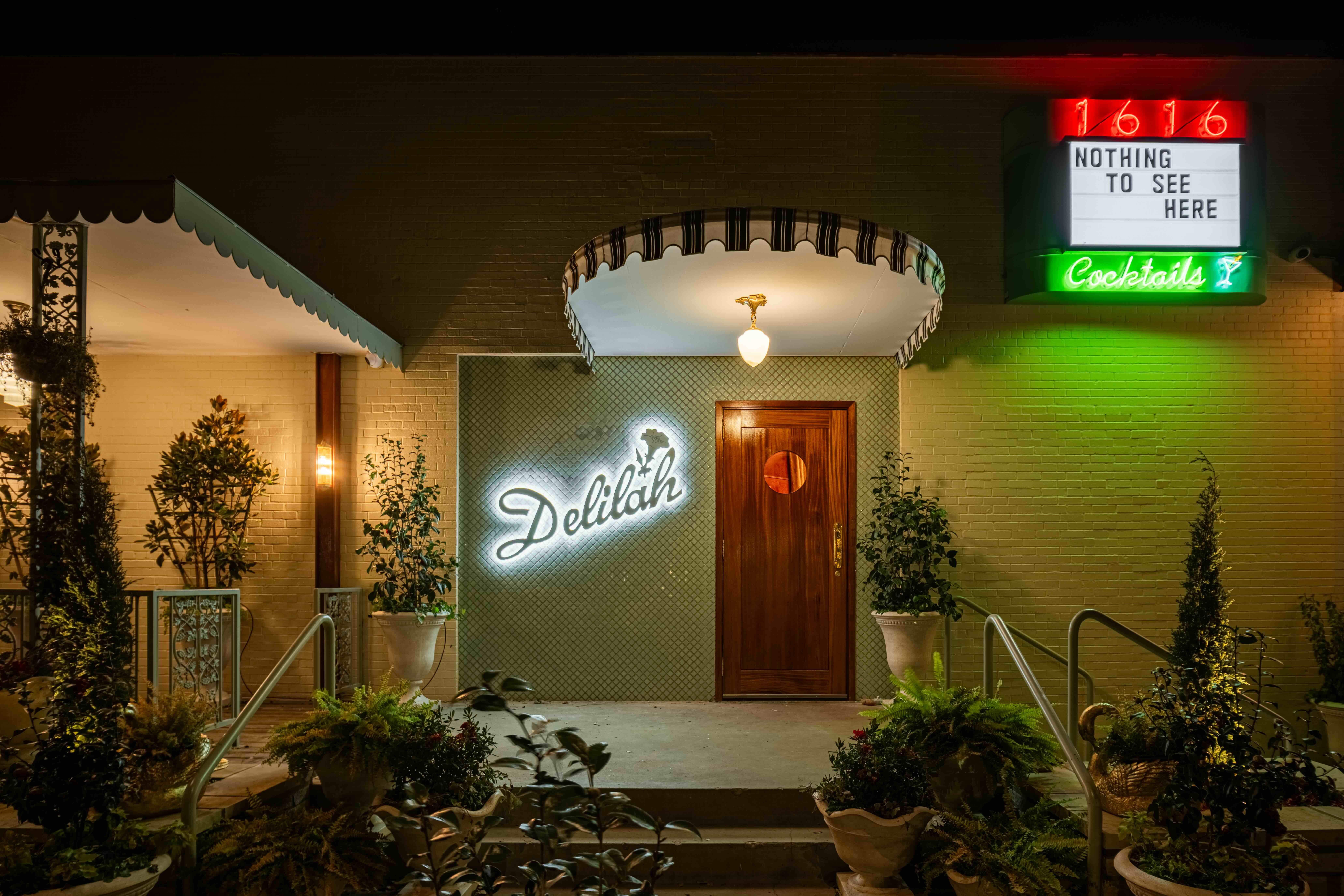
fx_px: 896
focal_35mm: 24
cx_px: 672
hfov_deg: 73.7
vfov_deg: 53.1
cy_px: 448
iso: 320
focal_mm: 24
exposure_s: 1/100
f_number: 22
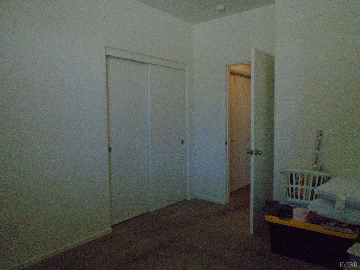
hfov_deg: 67.3
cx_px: 180
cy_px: 135
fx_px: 270
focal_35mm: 26
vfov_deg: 53.1
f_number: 3.2
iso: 800
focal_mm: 4.6
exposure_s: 1/200
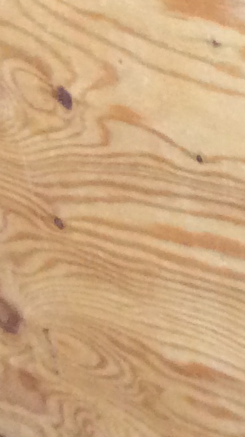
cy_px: -16
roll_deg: +5.9
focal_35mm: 151
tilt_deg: -26.7
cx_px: 875
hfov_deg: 6.8
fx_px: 1745
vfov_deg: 14.0
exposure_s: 1/24
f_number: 2.4
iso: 160
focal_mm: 3.3
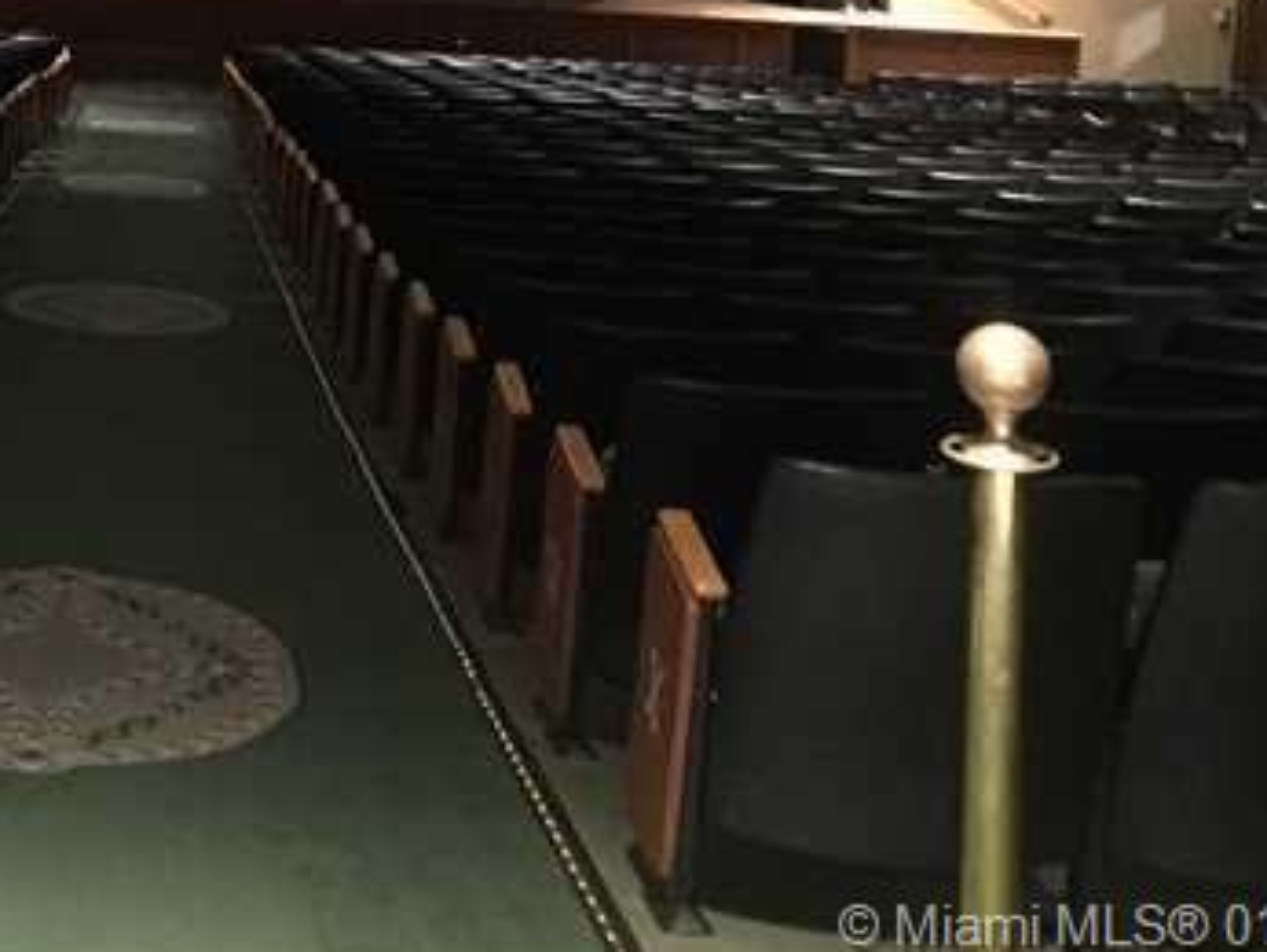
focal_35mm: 67
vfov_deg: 20.8
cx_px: -11
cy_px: -128
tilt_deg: -3.3
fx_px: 2454
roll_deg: -3.5
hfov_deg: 27.3
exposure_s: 1/4
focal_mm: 4.15
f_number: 2.2
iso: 320
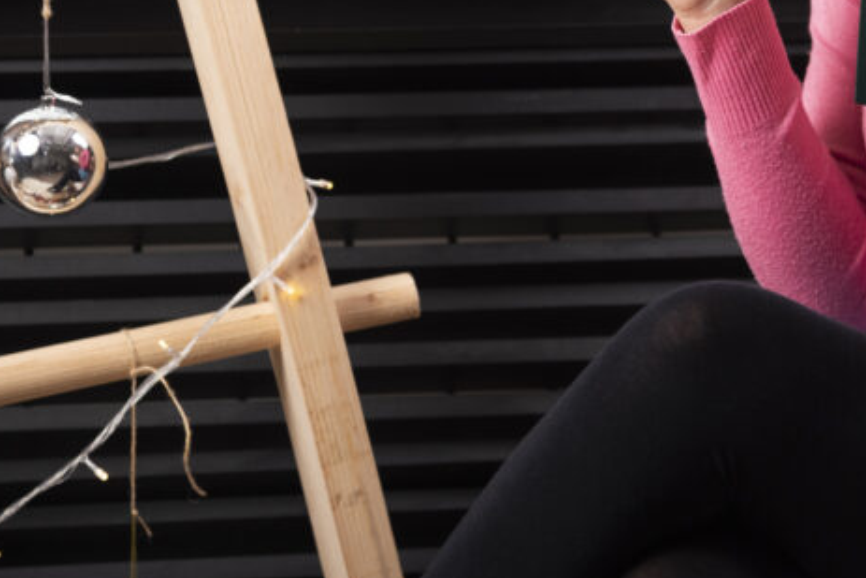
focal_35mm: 188
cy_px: -27
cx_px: 812
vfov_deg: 7.3
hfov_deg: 10.9
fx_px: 4524
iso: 200
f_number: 4
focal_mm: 85
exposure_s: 1/200
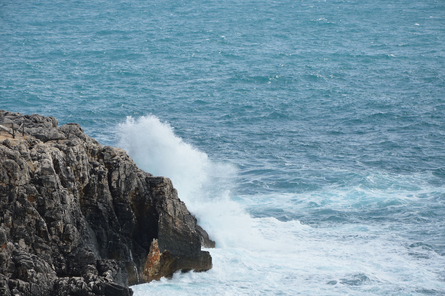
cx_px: 222
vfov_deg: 8.7
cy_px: 148
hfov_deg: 13.1
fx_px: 1945
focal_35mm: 158
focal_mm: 105
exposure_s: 1/250
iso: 100
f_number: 8
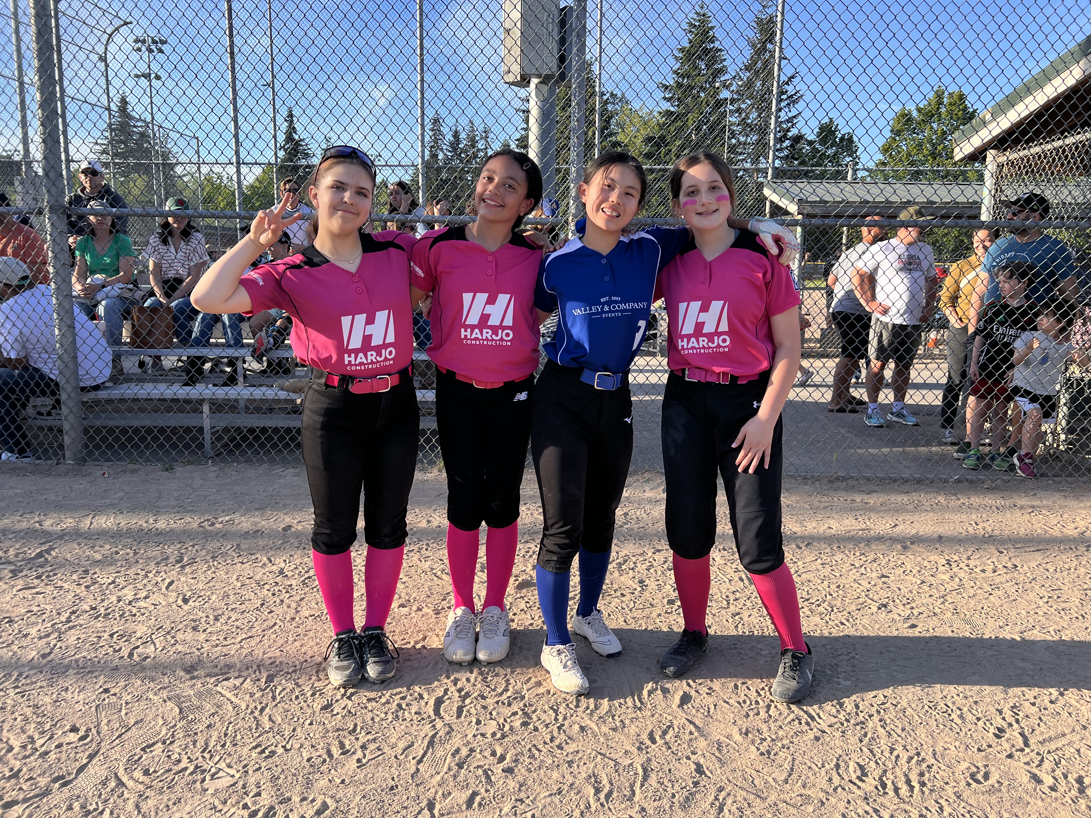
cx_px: 546
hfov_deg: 67.3
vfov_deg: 53.1
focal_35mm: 26
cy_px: 409
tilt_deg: -8.6
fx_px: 819
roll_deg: +0.0
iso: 50
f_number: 1.5
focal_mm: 5.7
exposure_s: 1/917
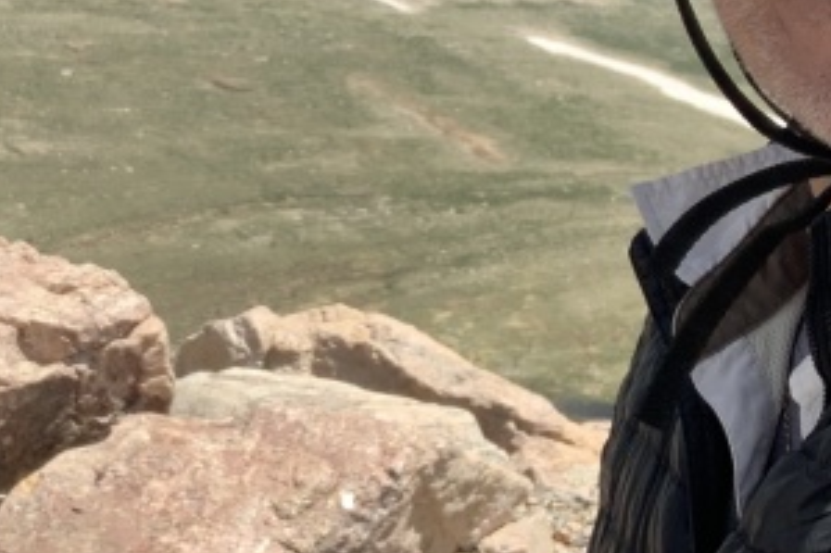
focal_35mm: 89
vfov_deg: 15.1
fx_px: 2053
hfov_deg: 22.6
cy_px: 8
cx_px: 192
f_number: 2.2
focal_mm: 2.87
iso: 16
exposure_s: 1/532
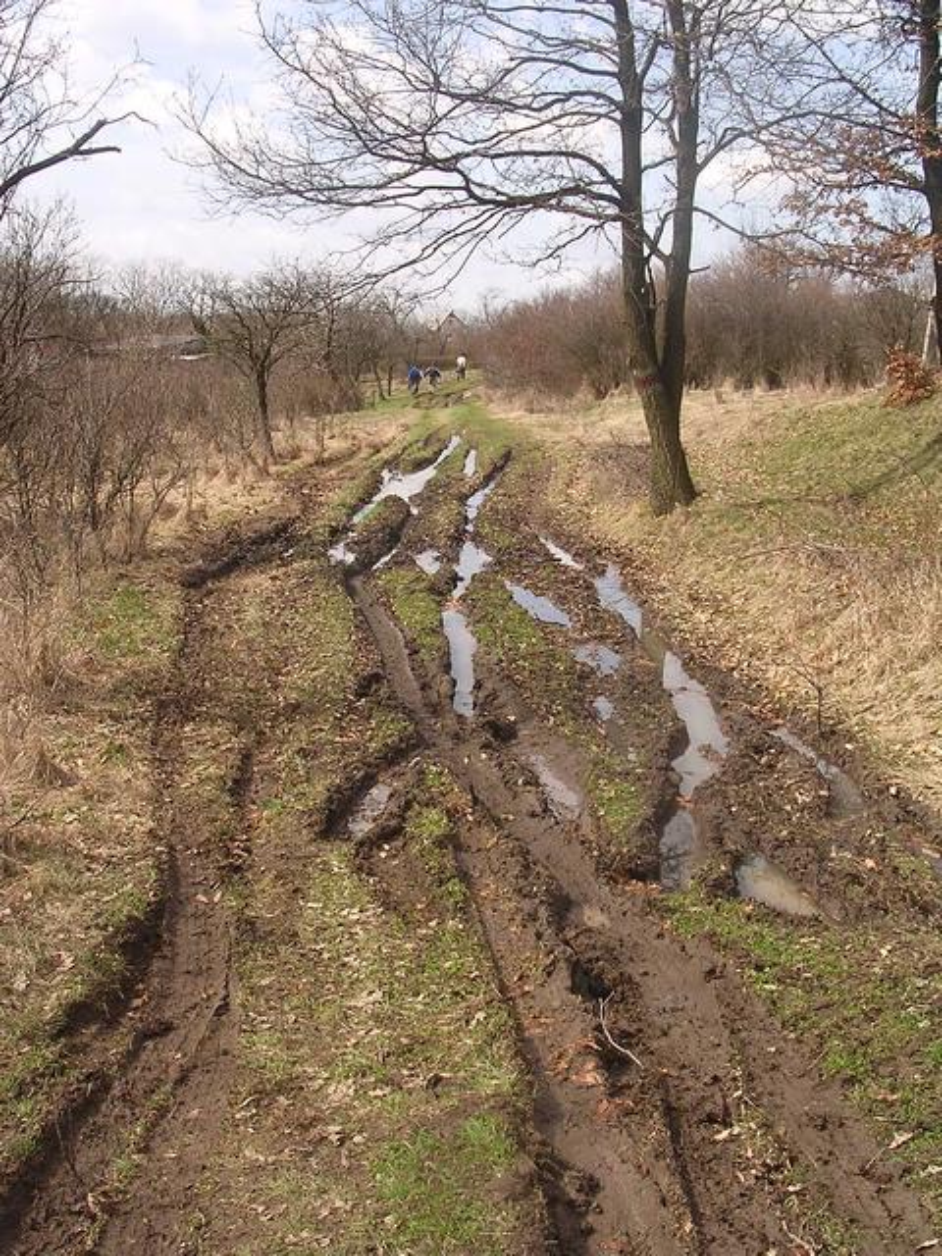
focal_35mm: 38
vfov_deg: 49.0
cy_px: 628
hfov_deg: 37.7
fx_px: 1379
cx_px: 471
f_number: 5.6
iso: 100
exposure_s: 1/169
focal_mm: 5.8
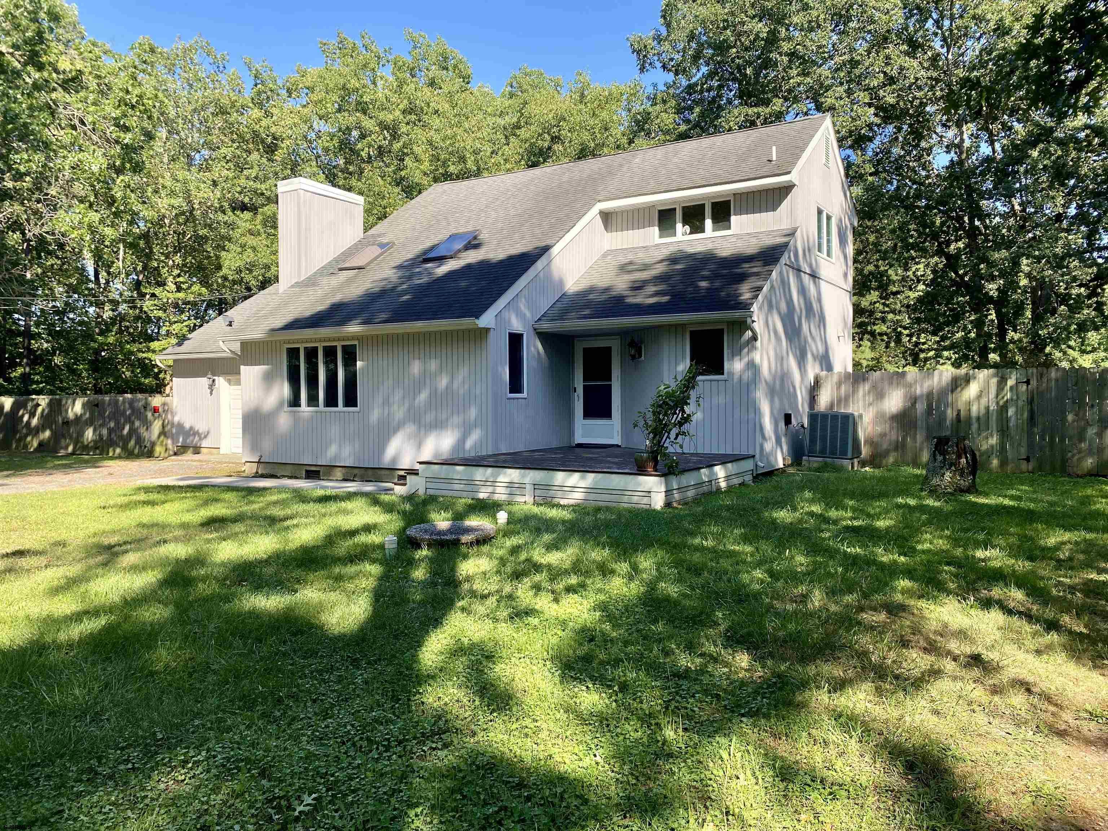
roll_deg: +0.3
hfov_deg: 67.3
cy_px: 416
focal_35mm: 26
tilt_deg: -1.8
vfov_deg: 53.1
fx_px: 832
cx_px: 554
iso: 32
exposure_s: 1/1007
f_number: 1.8
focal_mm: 4.25
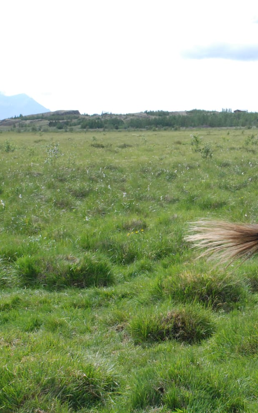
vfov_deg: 23.5
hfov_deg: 14.6
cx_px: 269
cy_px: 208
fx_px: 989
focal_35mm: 88
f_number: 13
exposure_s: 1/640
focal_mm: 38
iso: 1600
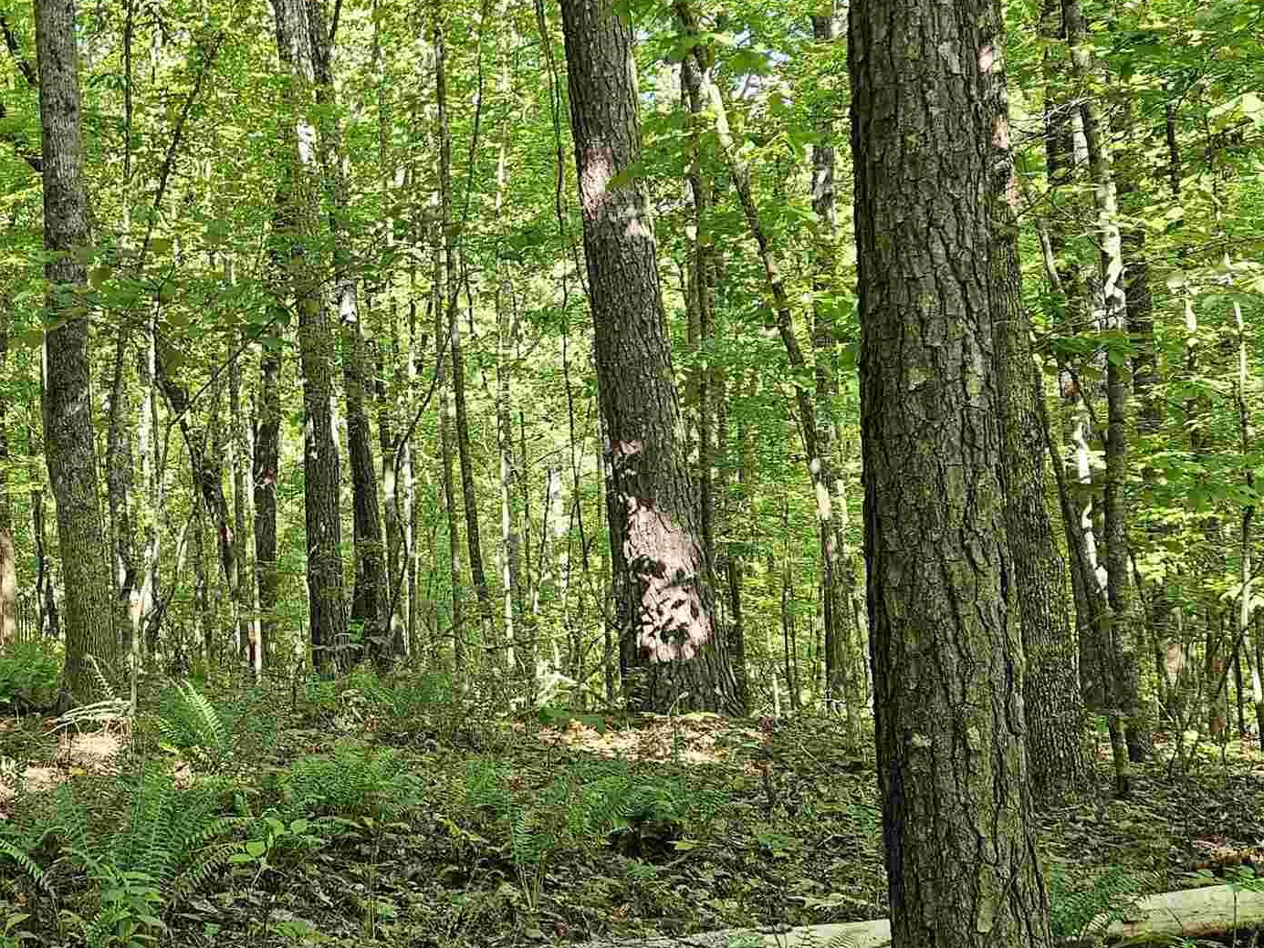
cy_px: 454
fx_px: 1862
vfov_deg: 28.6
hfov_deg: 36.1
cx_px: 233
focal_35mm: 51
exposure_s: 1/120
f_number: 1.8
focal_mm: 5.4
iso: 80
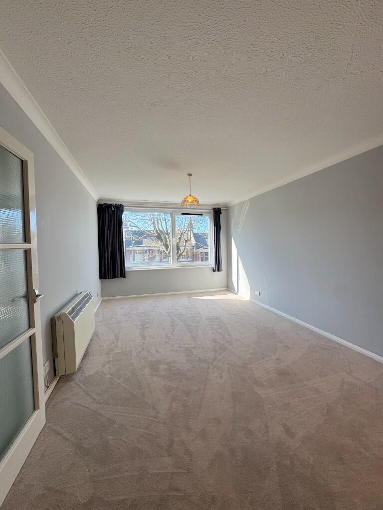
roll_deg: +0.6
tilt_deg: -2.7
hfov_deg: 85.7
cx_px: 192
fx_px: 207
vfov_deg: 102.1
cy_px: 255
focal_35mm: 14
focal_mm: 2.22
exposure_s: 1/199
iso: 40
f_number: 2.2
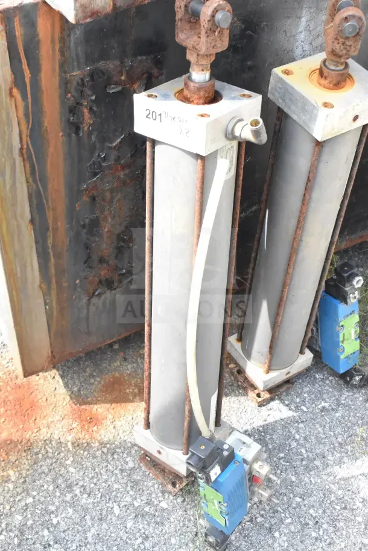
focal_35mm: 51
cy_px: 276
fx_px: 782
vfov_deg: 38.9
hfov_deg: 26.5
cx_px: 184
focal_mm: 34
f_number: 11
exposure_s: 1/800
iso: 6400
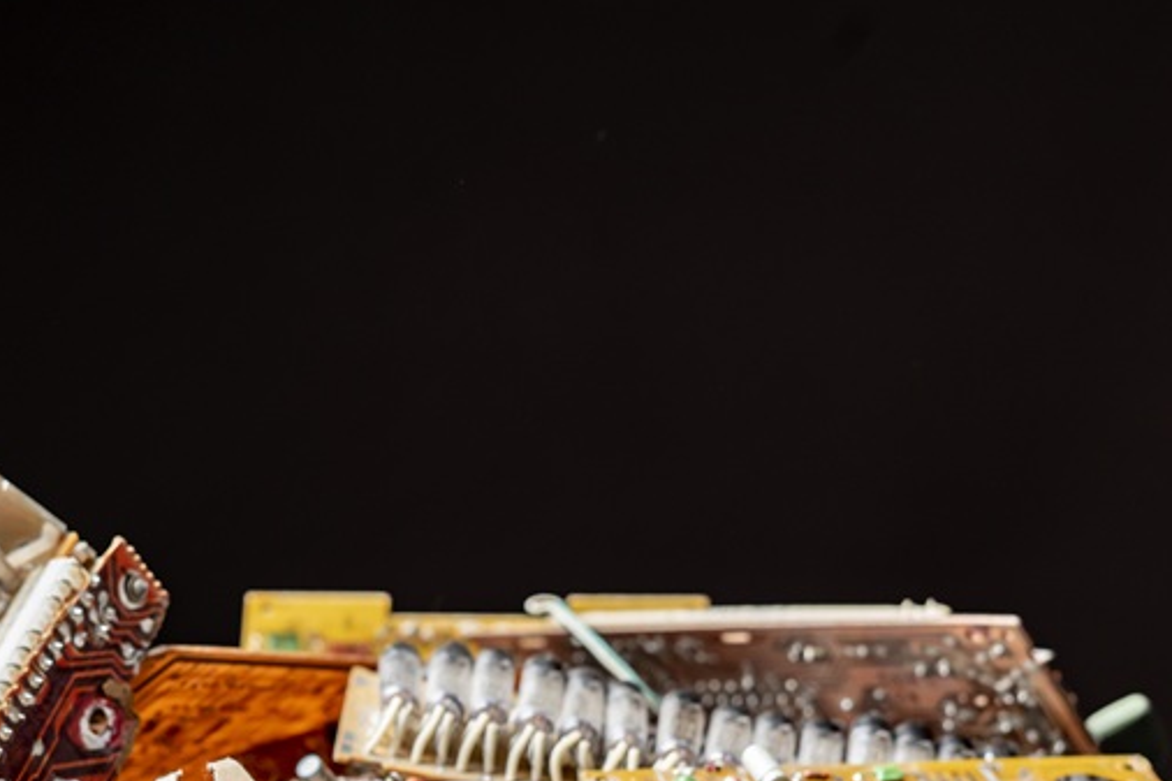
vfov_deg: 15.2
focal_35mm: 89
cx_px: 435
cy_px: 688
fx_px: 2896
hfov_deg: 22.8
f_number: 4.5
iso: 800
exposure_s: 1/25
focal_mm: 50
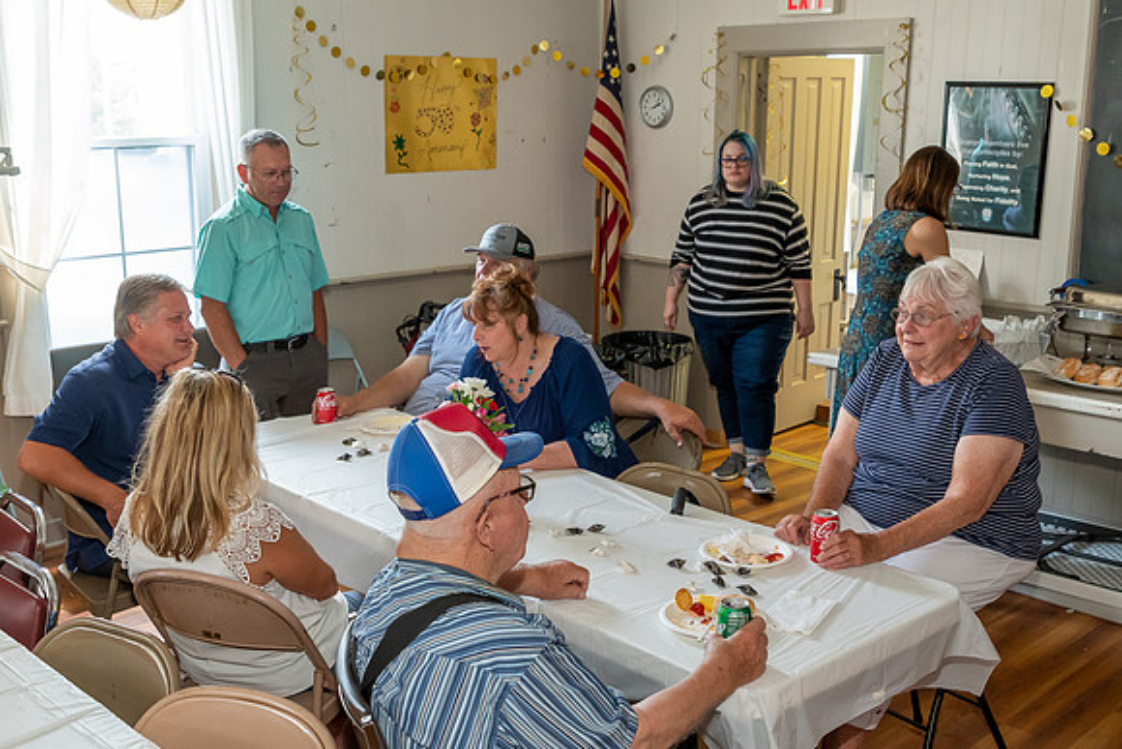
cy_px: 374
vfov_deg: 34.8
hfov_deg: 50.4
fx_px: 1194
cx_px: 561
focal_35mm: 38
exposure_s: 1/125
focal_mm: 24
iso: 1250
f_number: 4
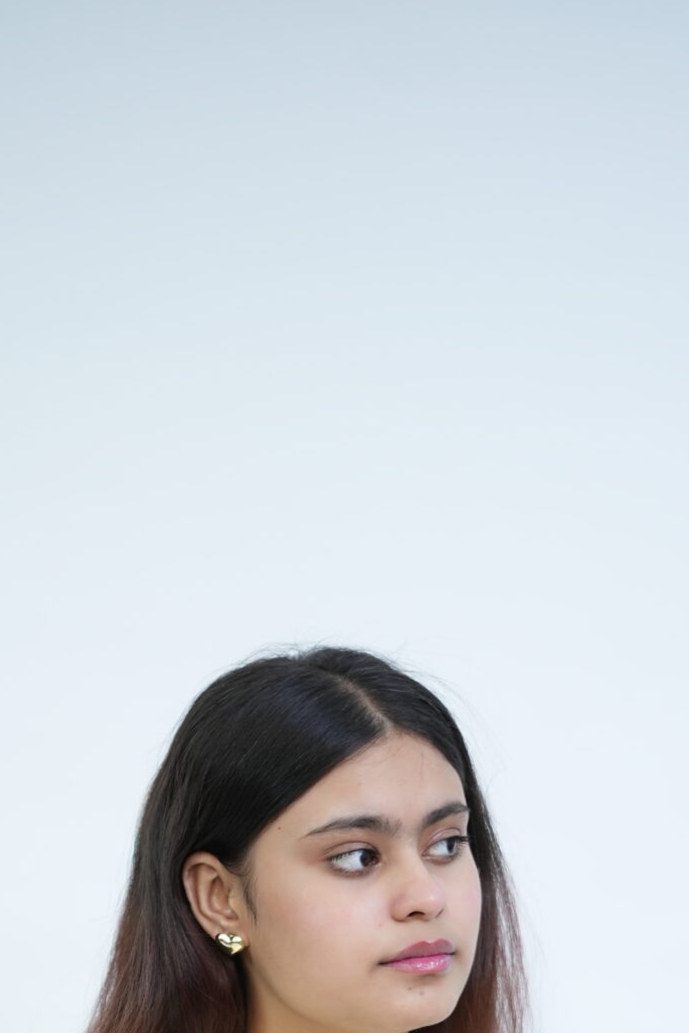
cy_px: 1235
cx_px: 290
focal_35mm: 124
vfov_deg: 15.9
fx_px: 3560
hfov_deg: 11.1
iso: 200
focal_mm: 50
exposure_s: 1/200
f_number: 1.8
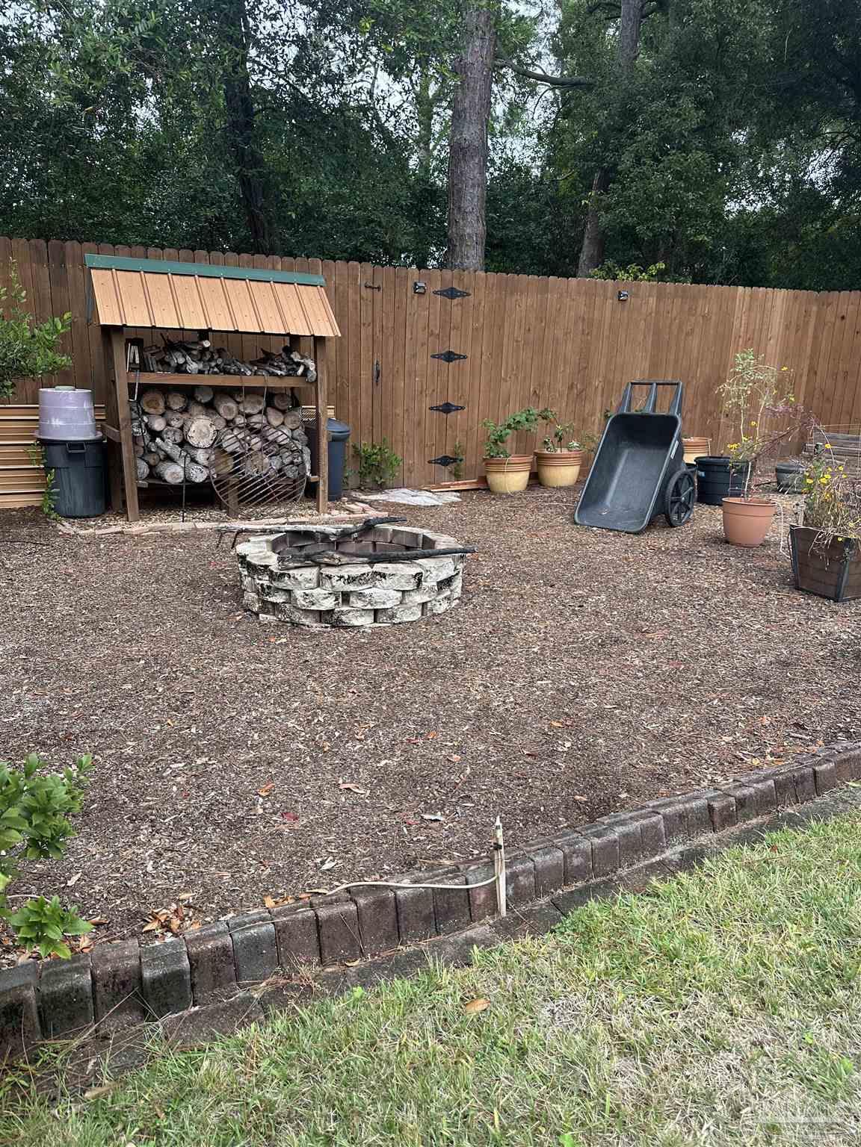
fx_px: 796
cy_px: 574
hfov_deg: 56.8
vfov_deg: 71.6
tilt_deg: -14.0
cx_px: 430
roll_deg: -2.1
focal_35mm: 24
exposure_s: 1/516
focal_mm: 6.86
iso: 80
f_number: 1.78
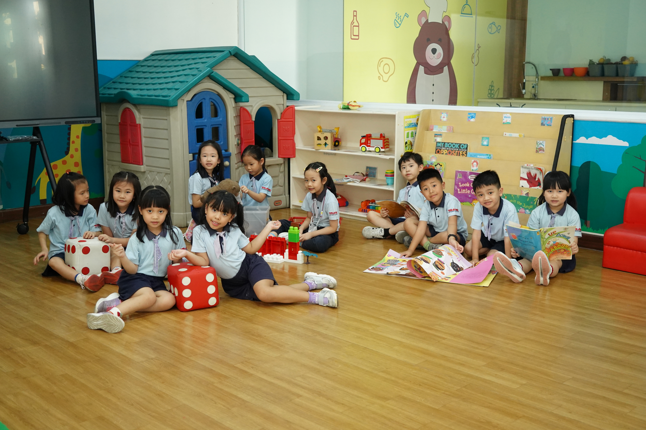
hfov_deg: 47.4
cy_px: 215
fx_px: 736
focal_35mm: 41
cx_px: 323
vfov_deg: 32.6
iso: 4000
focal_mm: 41
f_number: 4
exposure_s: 1/160
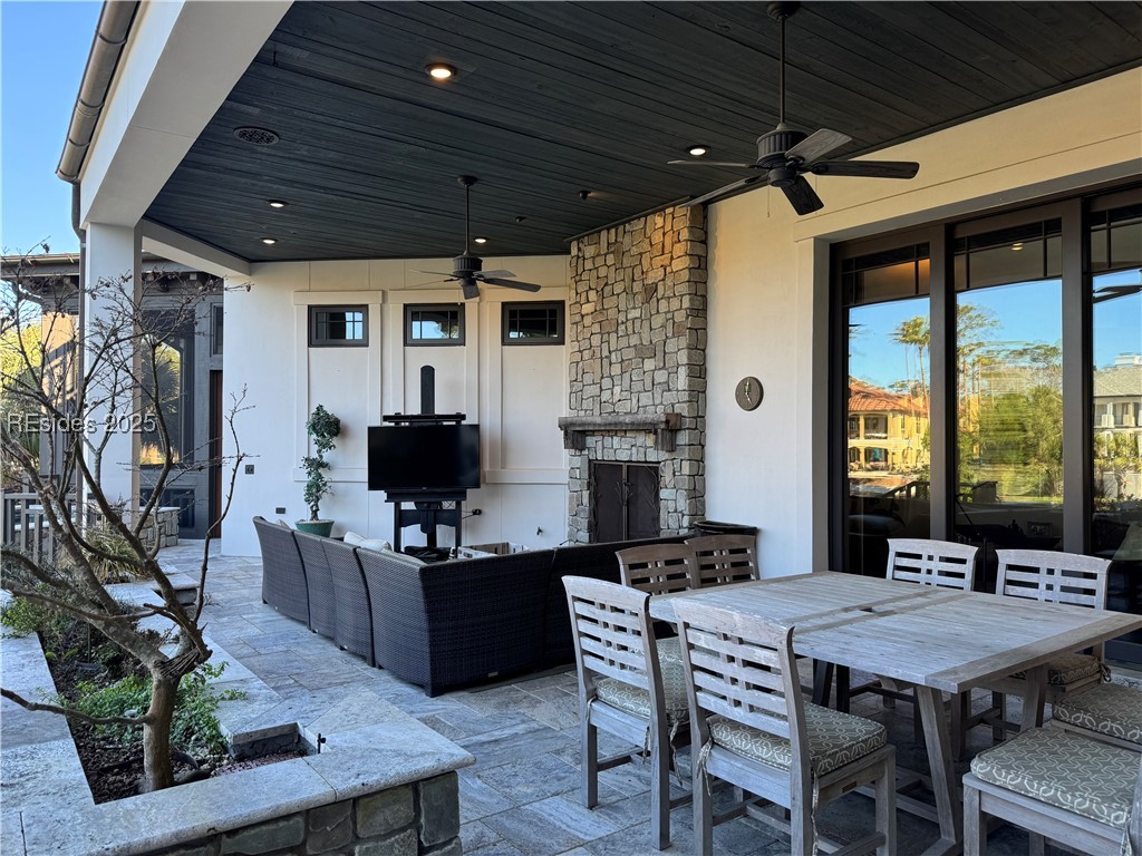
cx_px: 571
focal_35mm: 24
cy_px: 428
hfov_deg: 71.6
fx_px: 792
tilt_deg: -0.3
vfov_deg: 56.8
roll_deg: +0.1
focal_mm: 6.76
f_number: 1.78
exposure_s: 1/267
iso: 64
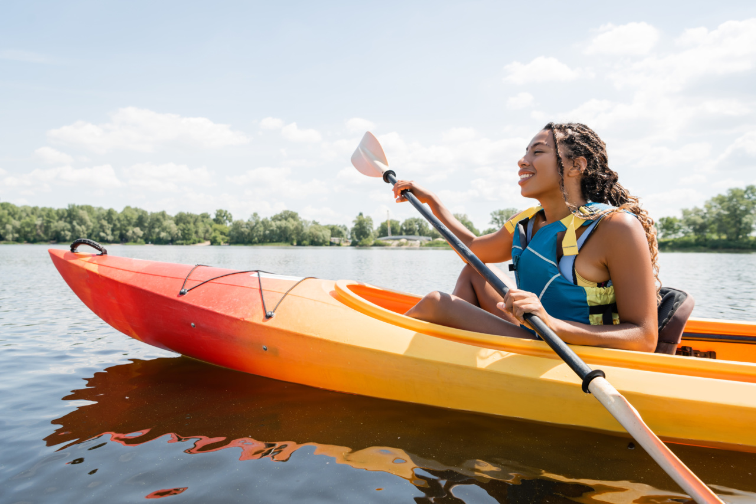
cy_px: 252
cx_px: 378
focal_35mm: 24
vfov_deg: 53.2
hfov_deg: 73.7
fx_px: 504
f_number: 5.6
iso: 64
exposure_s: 1/400
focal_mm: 24
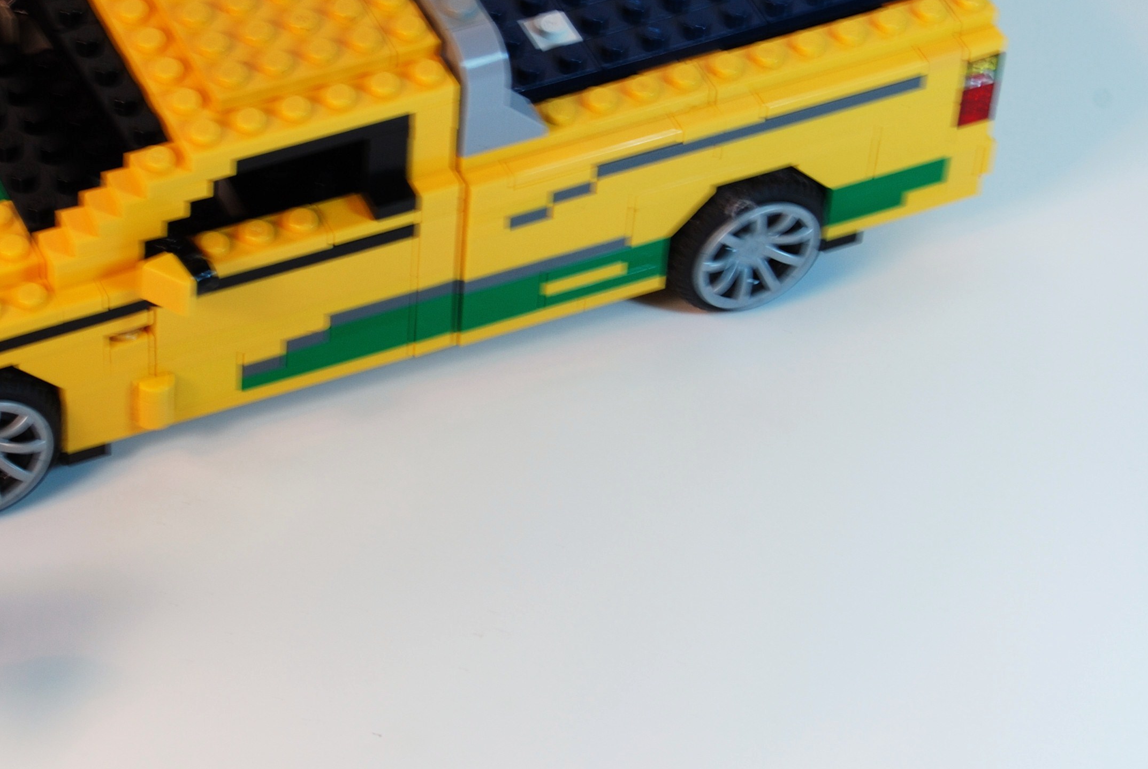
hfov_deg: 13.7
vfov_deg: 9.2
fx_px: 4754
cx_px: 342
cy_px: 230
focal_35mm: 149
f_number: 11
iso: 100
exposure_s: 1/8
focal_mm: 55
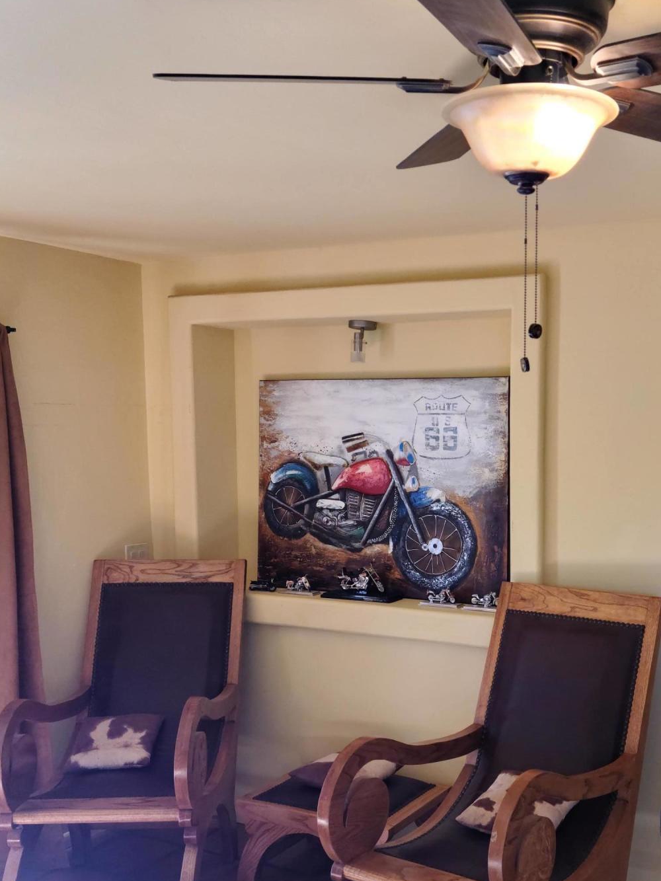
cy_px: 515
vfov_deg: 44.6
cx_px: 459
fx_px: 1069
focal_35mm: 42
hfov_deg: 33.9
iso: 250
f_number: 2
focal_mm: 5.9
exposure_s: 1/59
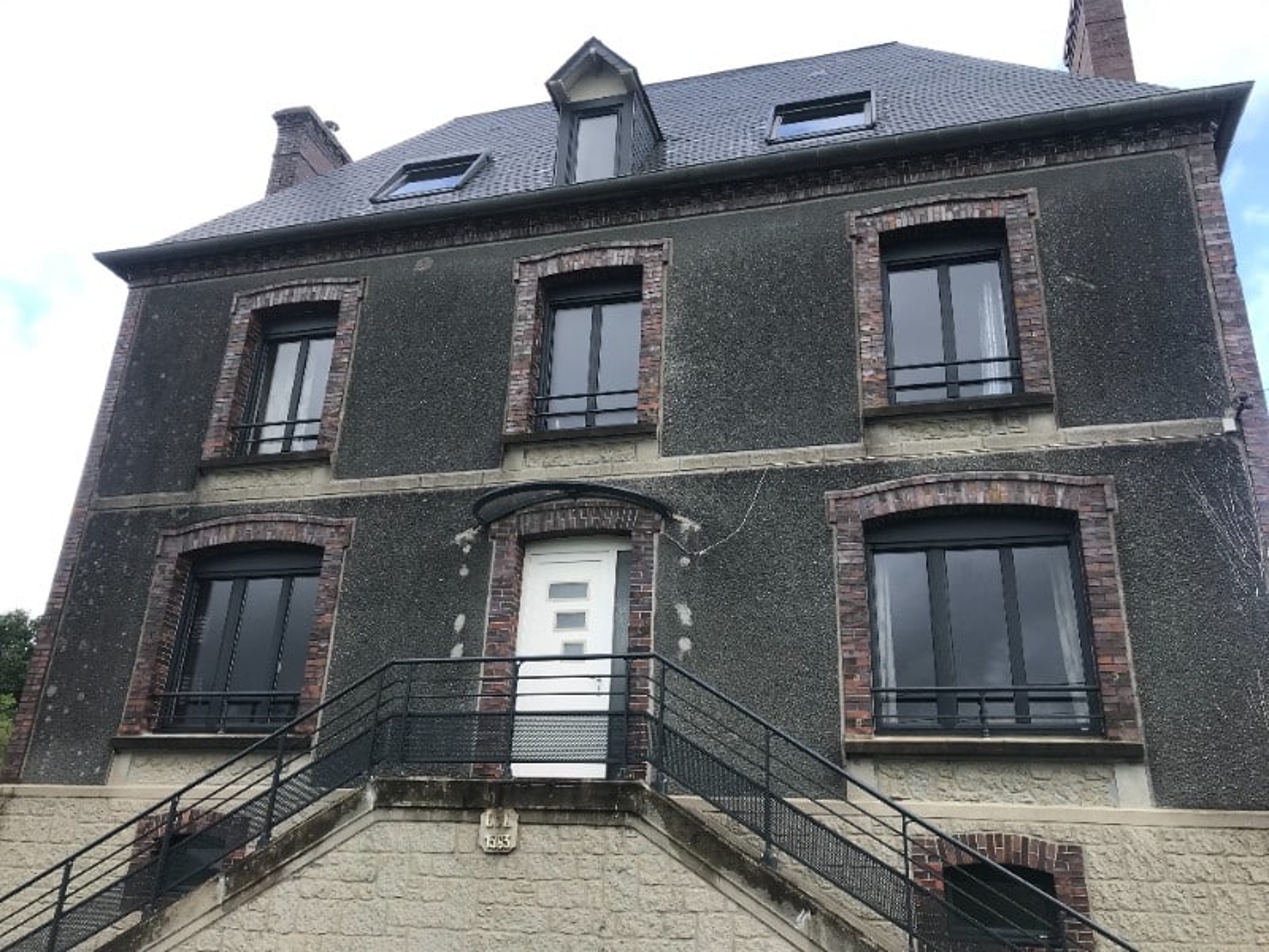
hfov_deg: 63.4
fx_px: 1026
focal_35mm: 28
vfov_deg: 49.7
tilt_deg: +23.6
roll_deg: -1.1
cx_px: 634
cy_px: 476
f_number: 1.8
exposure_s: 1/634
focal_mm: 3.99
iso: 20
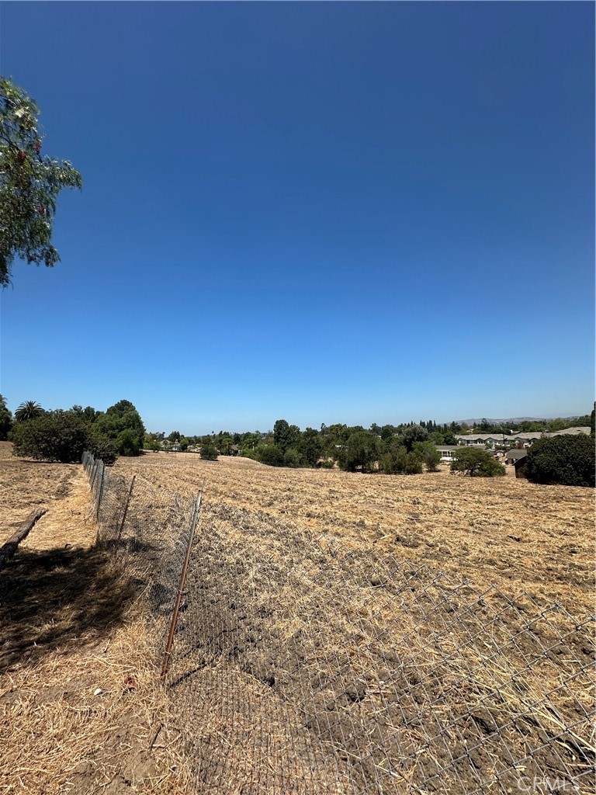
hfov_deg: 85.7
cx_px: 298
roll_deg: +1.6
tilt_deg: +6.2
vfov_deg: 102.1
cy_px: 398
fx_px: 321
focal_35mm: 14
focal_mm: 2.22
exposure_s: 1/2681
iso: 50
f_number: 2.2
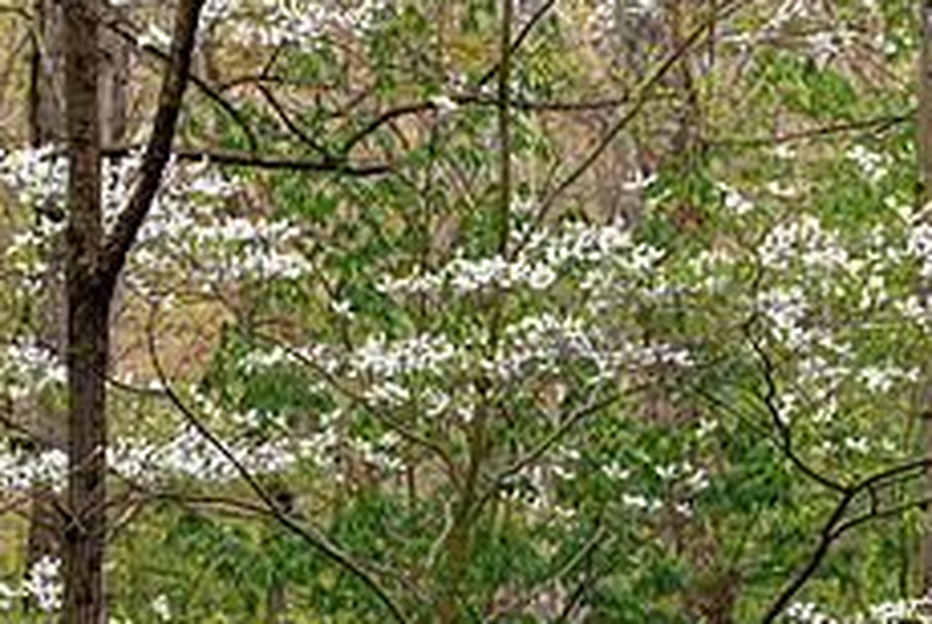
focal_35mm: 189
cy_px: 545
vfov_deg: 7.3
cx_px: 588
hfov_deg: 10.9
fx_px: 4899
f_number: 11
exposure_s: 1/30
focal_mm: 50
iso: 200
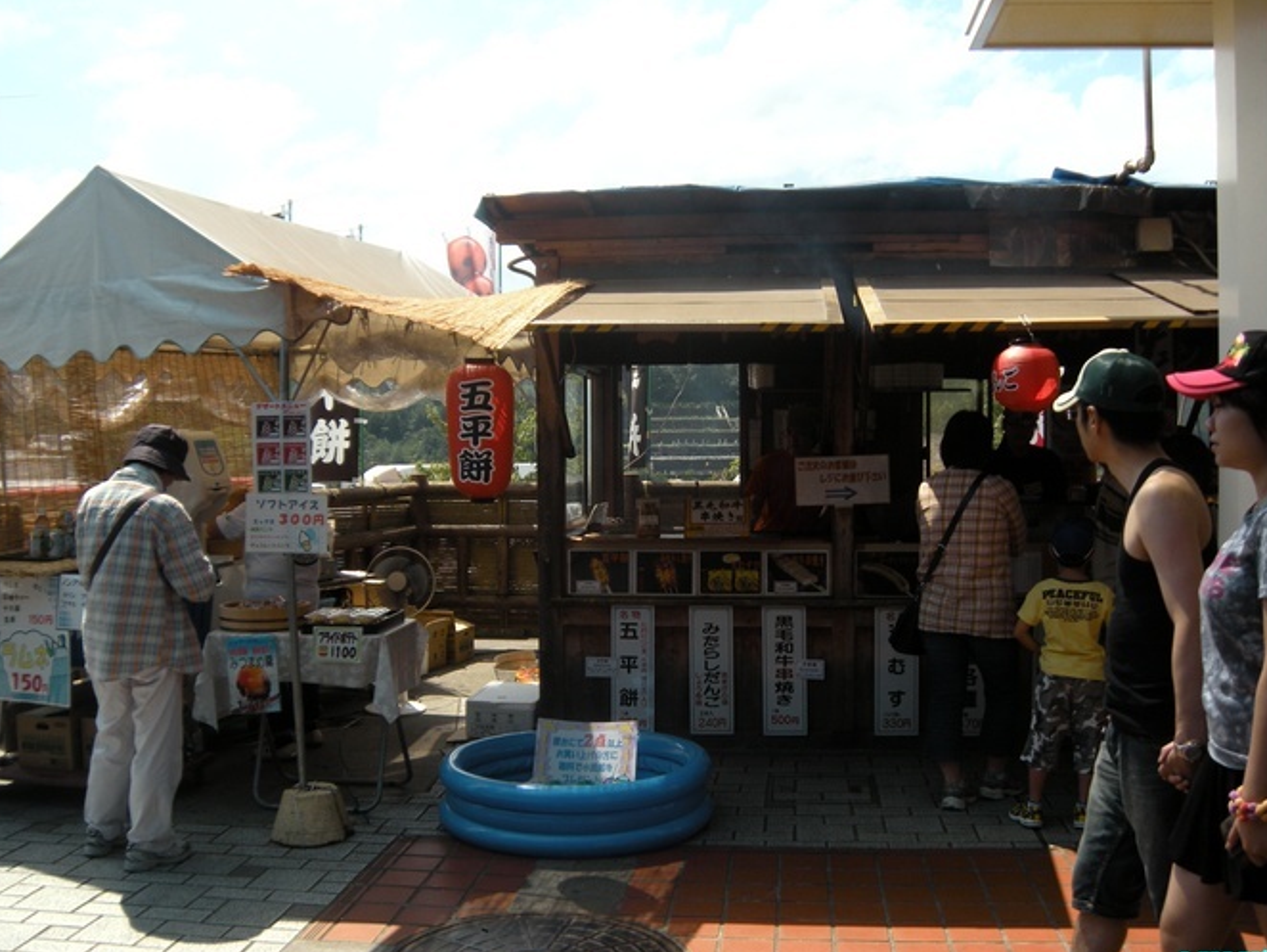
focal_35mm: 37
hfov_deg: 50.1
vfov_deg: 38.7
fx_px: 1355
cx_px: 609
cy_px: 470
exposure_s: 1/424
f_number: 3.8
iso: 64
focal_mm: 5.9
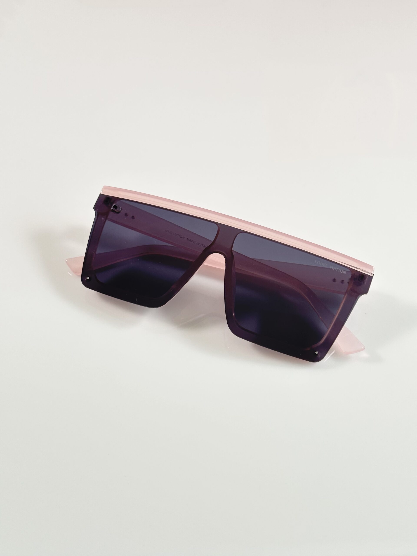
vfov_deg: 39.7
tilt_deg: -48.3
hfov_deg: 30.3
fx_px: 771
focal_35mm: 48
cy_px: 278
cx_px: 208
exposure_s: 1/100
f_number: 1.78
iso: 64
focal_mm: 6.86
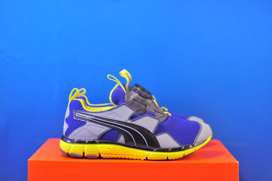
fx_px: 566
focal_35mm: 75
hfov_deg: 27.0
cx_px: 136
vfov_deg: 18.1
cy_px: 90
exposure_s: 1/320
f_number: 2
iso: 250
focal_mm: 50
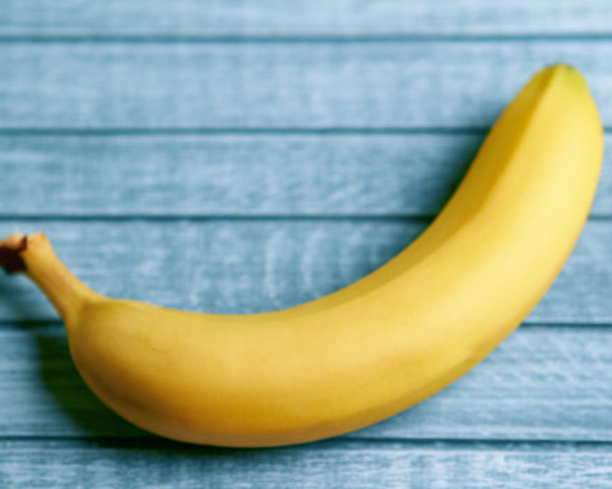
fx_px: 3042
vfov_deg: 9.2
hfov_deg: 11.5
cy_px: 251
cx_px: 285
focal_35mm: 168
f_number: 2
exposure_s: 1/125
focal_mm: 85
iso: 1000
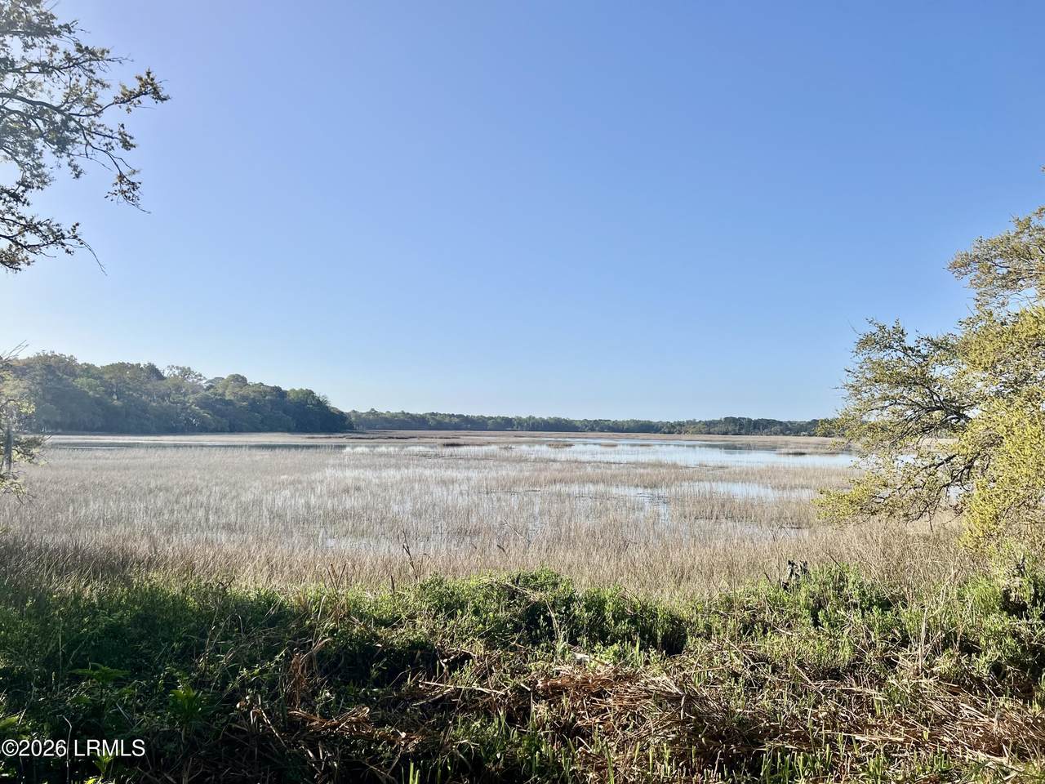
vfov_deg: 53.1
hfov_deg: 67.3
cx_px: 522
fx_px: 785
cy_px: 392
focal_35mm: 26
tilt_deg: +2.1
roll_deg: -0.6
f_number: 1.5
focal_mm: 5.7
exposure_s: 1/5319
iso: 50
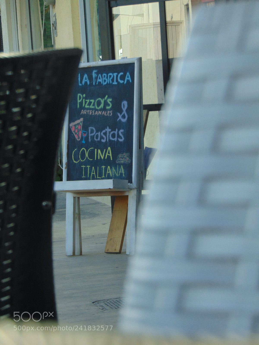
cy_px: 172
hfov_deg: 9.1
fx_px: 1636
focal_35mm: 164
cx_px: 130
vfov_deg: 12.0
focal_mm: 29.5
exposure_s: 1/25
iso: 80
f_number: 10.4
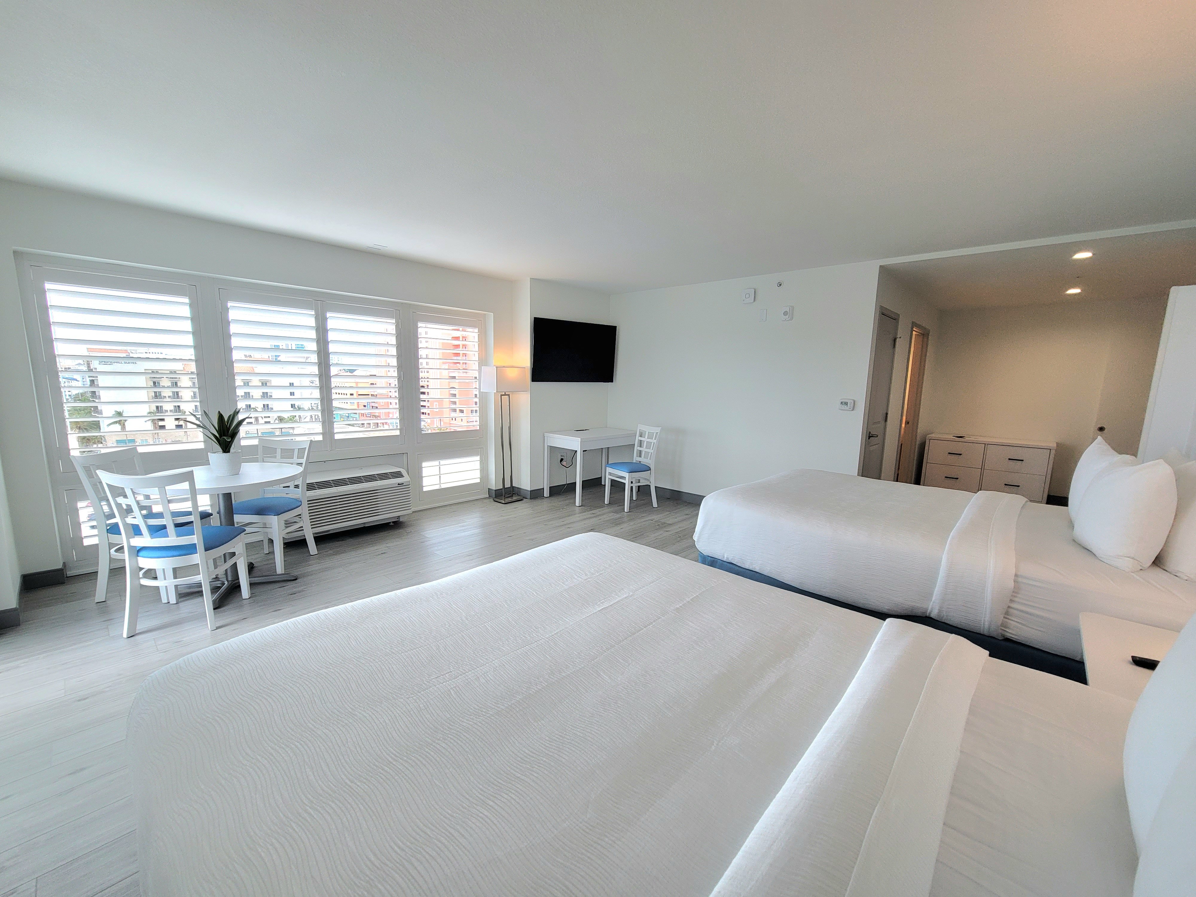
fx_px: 449
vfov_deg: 89.9
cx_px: 598
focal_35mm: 13
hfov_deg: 106.2
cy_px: 448
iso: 64
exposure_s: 1/161
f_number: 2.2
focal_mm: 2.2
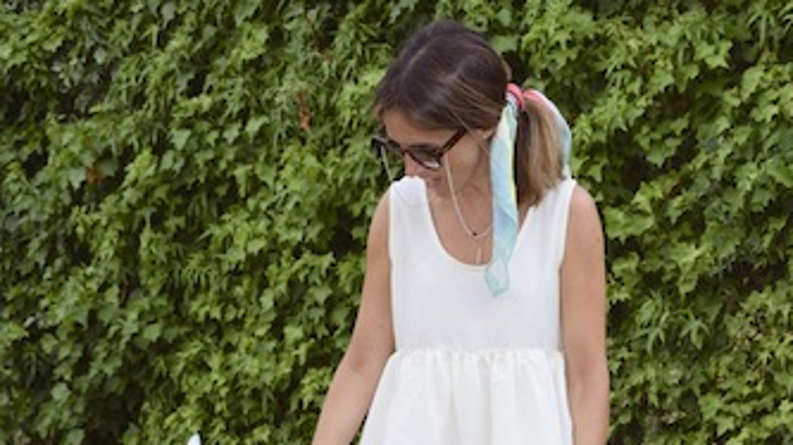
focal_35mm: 106
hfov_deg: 20.1
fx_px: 2233
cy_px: 594
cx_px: 475
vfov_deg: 11.1
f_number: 5.6
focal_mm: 29
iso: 100
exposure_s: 1/125
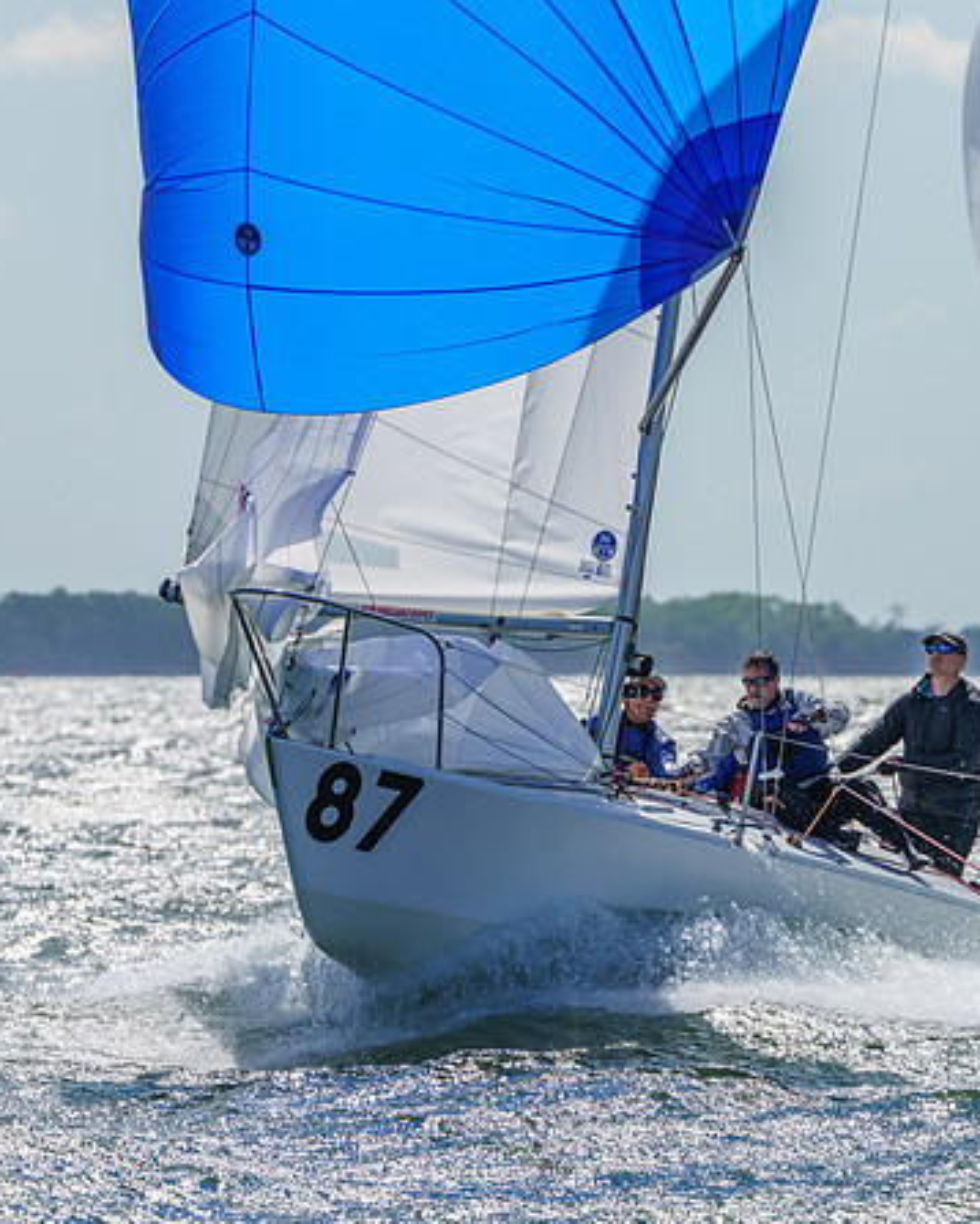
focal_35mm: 410
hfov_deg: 3.8
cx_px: 490
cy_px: 613
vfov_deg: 4.7
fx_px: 14855
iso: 125
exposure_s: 1/1000
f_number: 8
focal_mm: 268
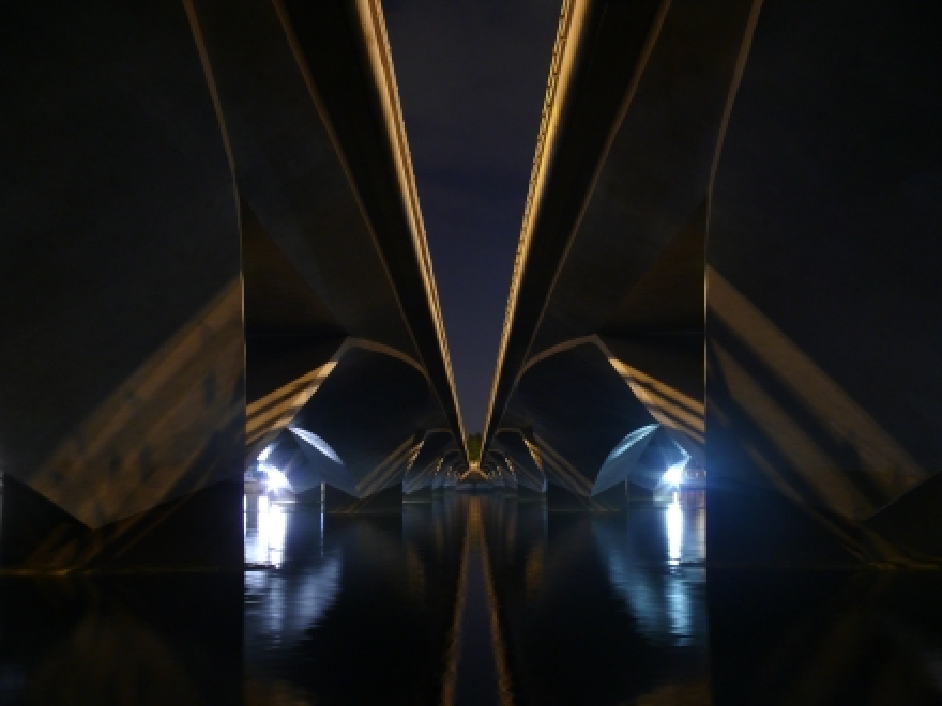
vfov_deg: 40.7
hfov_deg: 52.6
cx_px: 471
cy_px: 353
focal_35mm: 35
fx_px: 952
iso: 100
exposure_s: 3.2
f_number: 3.2
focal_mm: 7.4
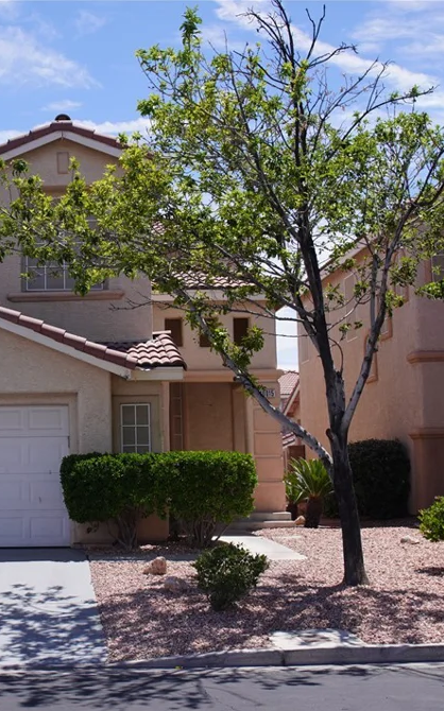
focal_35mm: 54
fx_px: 1043
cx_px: -5
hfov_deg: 23.0
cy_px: 361
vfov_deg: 37.7
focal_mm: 23
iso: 100
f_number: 5
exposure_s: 1/640
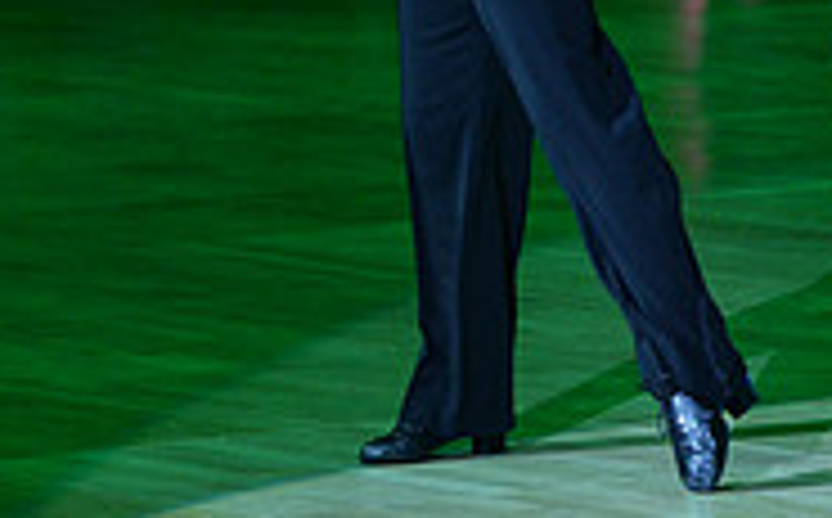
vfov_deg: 3.3
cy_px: -218
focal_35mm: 390
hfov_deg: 5.4
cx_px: 868
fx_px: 8830
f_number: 4
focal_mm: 122
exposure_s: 1/250
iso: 2000
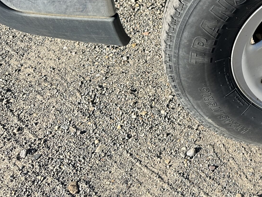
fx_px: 424
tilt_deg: -33.3
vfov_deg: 24.7
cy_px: -6
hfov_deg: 30.7
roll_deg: -4.3
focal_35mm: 56
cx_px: 288
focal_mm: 6.86
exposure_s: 1/1812
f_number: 1.78
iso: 80
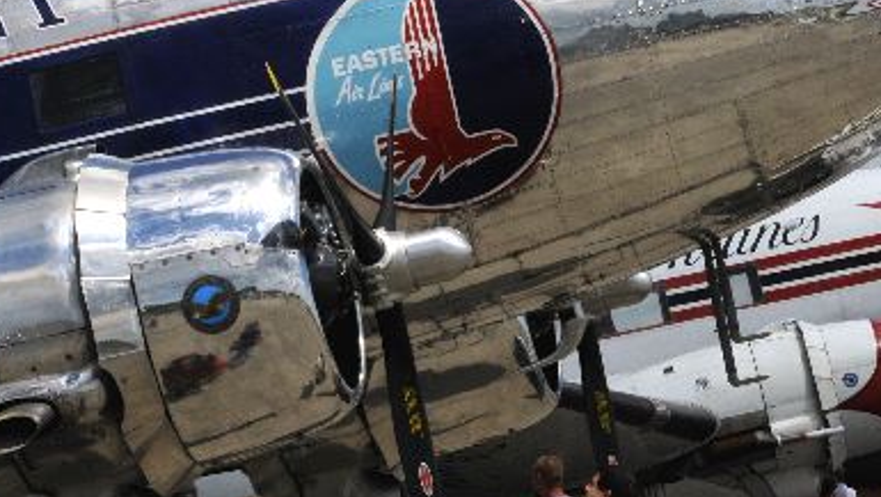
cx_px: 593
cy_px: 358
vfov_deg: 5.3
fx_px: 5329
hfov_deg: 9.4
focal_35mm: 228
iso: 200
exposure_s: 1/100
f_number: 22
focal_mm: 70
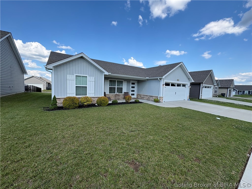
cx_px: 126
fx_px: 102
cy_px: 94
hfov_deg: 102.1
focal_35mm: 14
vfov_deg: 85.7
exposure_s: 1/968
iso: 50
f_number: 2.2
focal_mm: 2.22
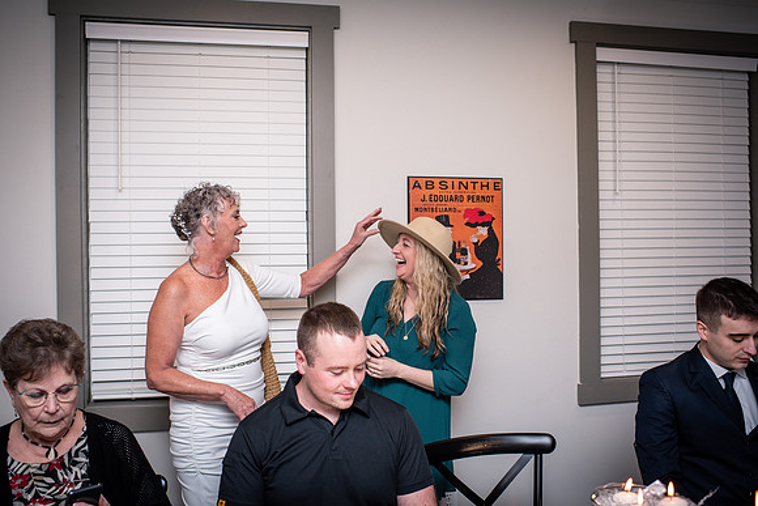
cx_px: 379
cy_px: 253
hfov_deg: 54.4
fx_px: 737
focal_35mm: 35
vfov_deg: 37.9
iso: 500
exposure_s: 1/200
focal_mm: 35
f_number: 3.5
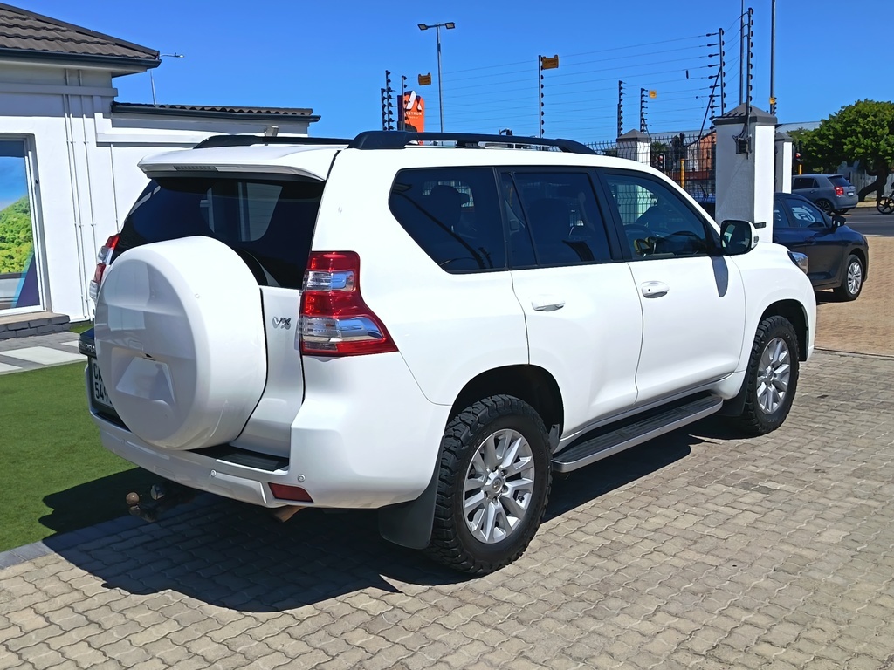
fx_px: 956
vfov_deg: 38.7
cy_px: 335
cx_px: 447
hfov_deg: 50.1
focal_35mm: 37
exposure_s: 1/1603
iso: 101
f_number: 1.75
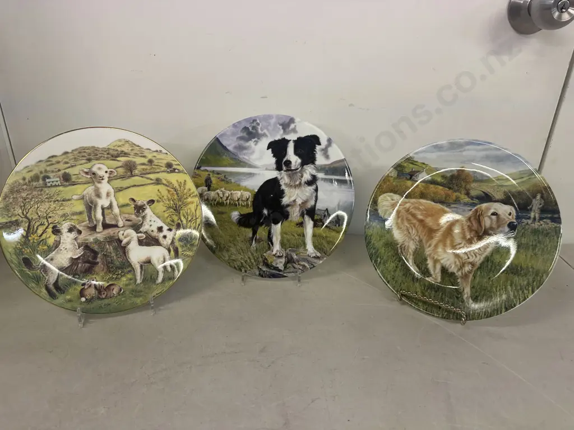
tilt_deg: -25.0
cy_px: 215
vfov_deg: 56.8
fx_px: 398
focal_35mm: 24
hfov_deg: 71.6
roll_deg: -1.5
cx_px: 287
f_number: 1.78
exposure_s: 1/100
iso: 125
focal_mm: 6.86
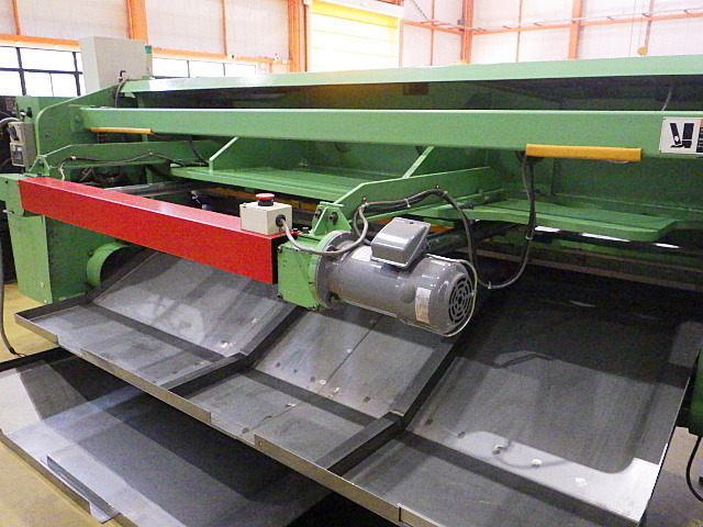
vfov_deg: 49.7
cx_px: 352
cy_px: 264
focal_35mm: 28
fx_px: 569
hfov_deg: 63.4
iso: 1000
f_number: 3.5
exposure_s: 1/45
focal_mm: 5
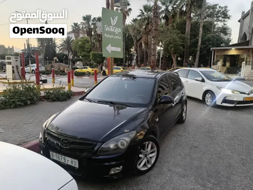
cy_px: 95
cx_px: 126
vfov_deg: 56.8
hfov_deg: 71.6
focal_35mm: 24
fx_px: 175
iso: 418
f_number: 1.7
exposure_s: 1/100
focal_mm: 5.25
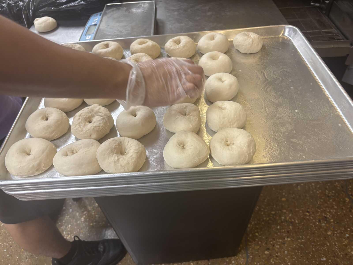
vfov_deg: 53.1
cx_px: 176
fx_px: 265
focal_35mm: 26
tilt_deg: -45.2
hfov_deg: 67.3
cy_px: 132
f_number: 1.6
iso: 80
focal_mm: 5.96
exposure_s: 1/60
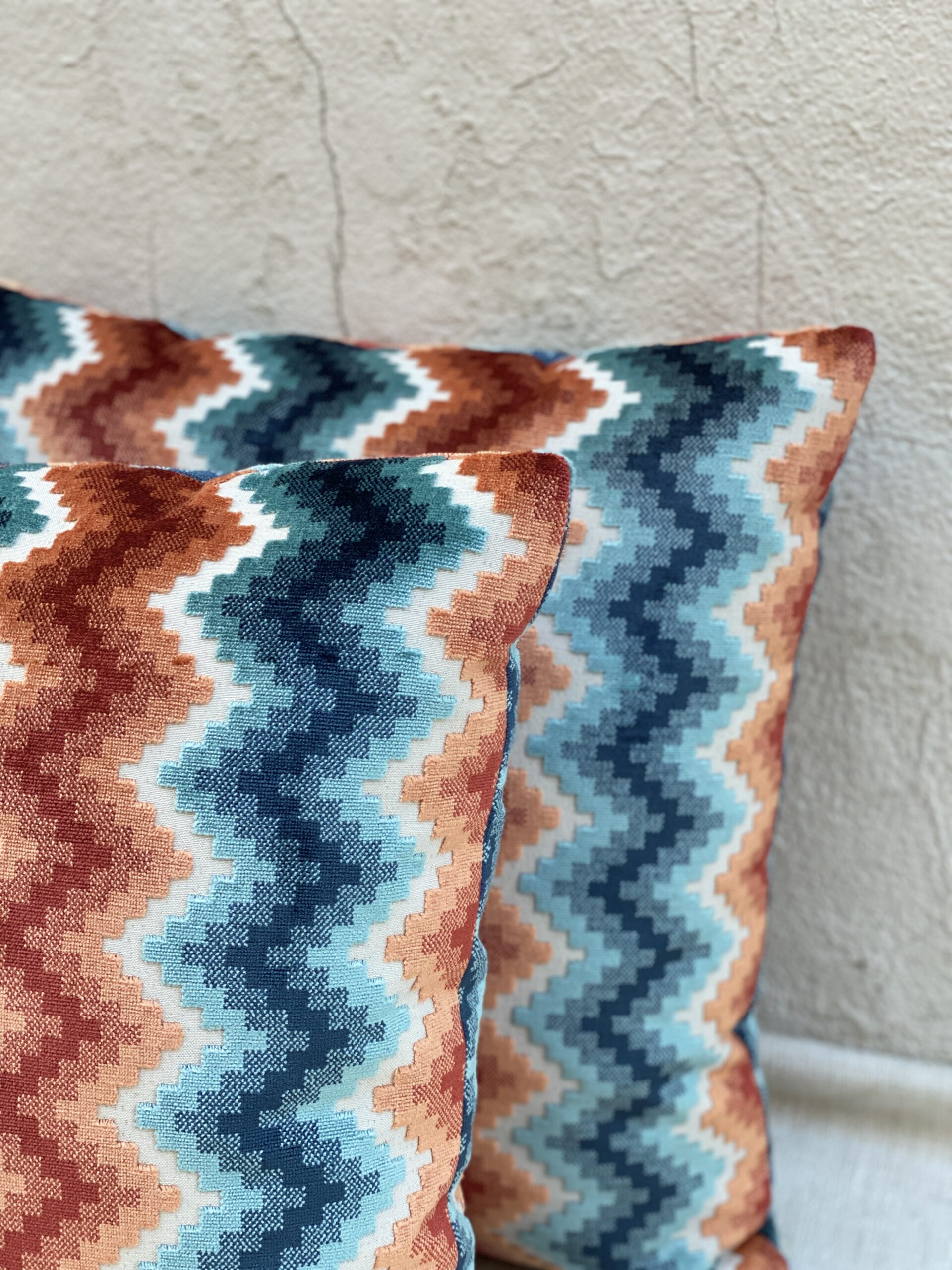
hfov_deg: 28.0
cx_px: 476
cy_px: 635
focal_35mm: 52
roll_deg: +2.7
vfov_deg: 36.8
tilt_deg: -23.7
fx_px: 1907
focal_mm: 6
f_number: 2
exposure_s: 1/122
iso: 100
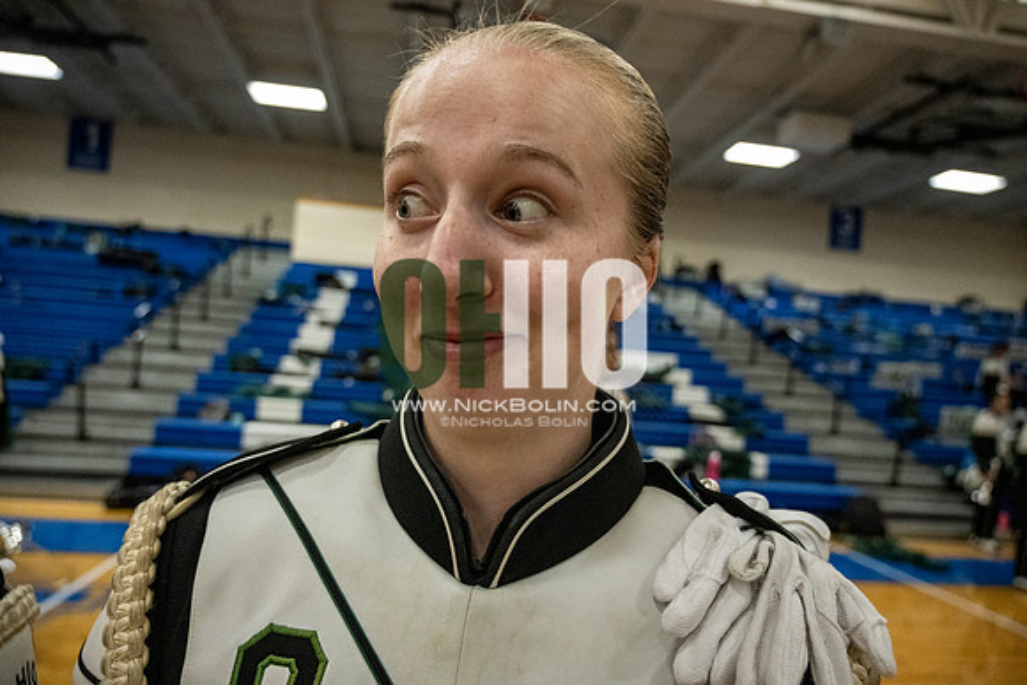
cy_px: 342
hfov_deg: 73.7
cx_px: 514
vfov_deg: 53.2
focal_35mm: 24
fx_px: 685
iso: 8000
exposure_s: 1/800
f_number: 4
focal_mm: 24
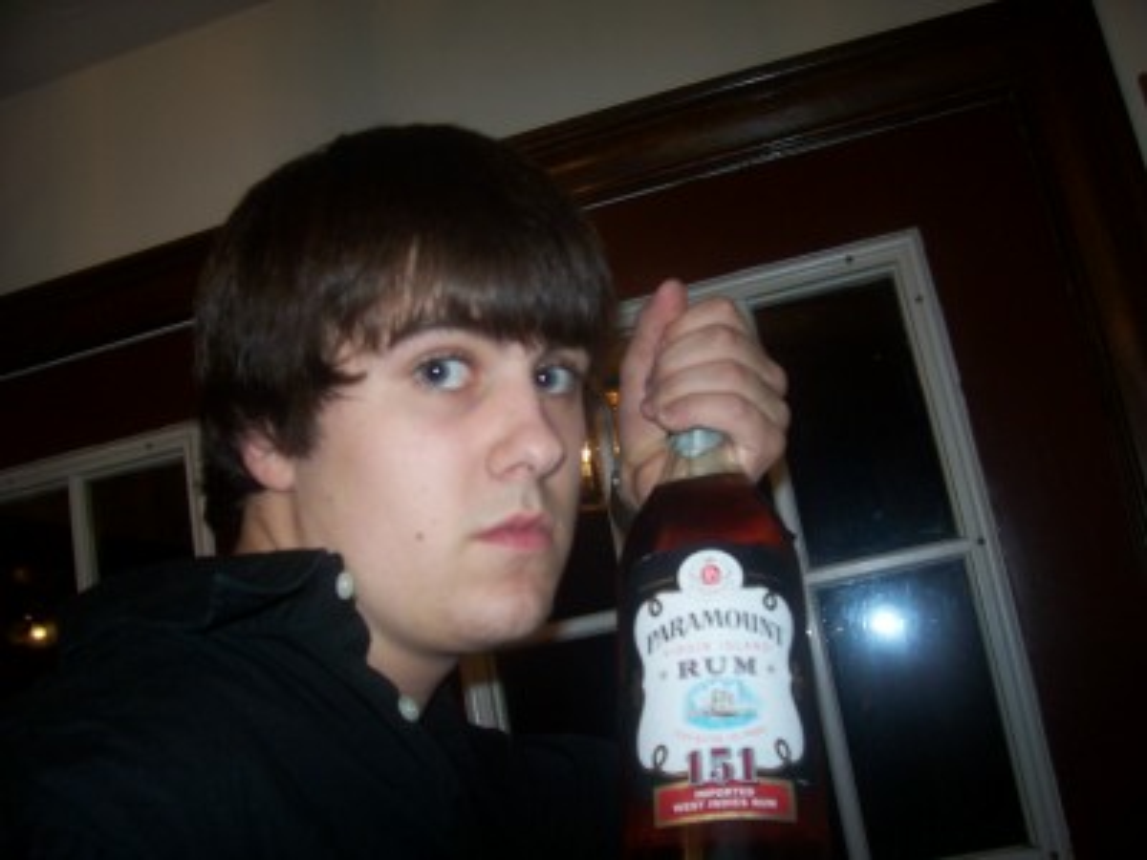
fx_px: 1127
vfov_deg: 41.8
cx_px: 574
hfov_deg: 54.0
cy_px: 430
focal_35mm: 34
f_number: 2.7
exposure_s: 1/60
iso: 80
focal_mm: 5.6
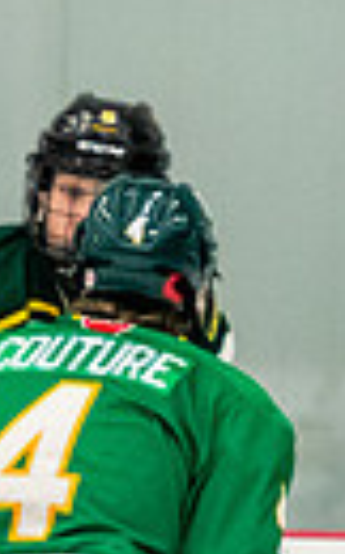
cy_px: 704
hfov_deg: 1.1
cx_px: -30
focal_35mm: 1200
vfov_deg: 1.8
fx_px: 18093
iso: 3200
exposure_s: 1/800
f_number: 2.8
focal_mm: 180
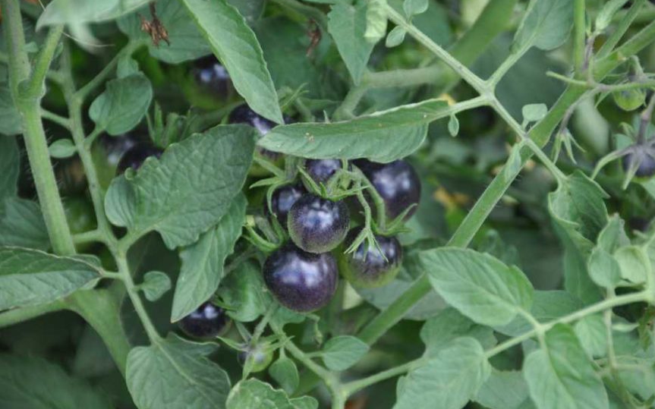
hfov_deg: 6.8
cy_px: 203
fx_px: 5479
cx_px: 328
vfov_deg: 4.3
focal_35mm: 307
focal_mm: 200
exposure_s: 1/200
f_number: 5.6
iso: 320
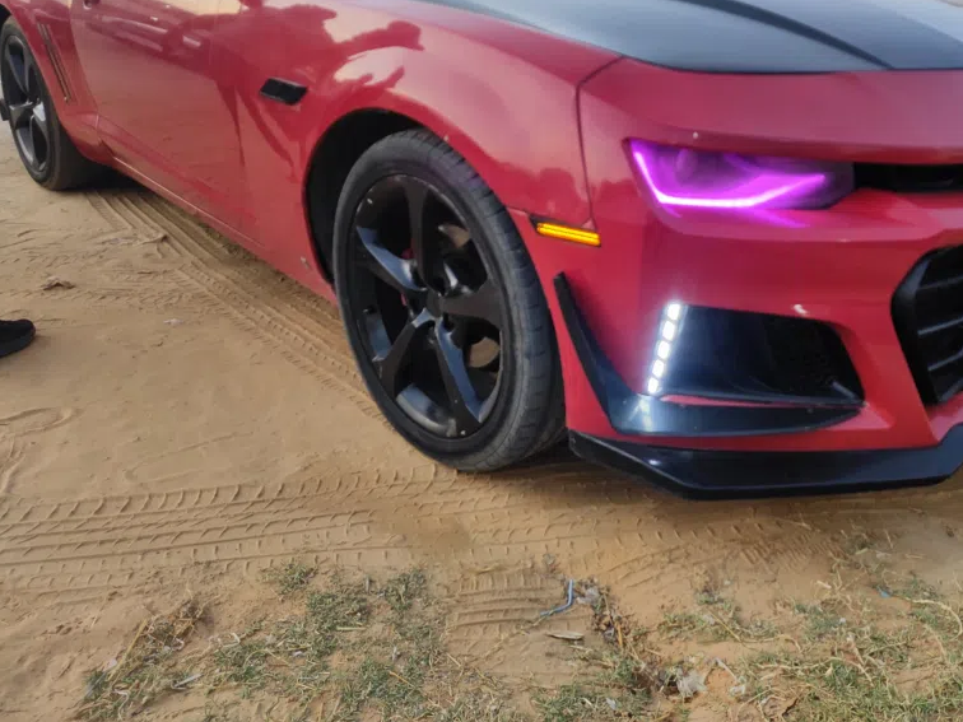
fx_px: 640
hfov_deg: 72.7
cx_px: 601
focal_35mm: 23
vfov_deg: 57.5
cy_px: 237
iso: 67
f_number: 1.79
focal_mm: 4.74
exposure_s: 1/100
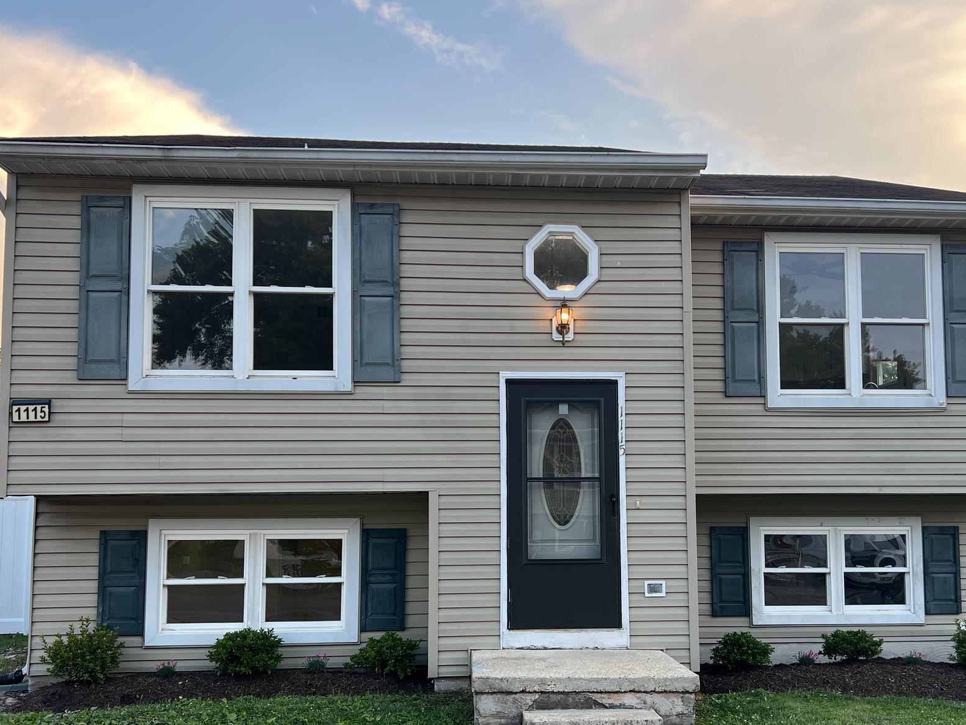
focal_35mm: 34
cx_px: 530
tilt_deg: +5.3
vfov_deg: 41.5
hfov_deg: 53.9
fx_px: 949
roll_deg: +0.9
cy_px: 448
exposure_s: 1/199
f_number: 1.5
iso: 40
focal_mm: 5.7
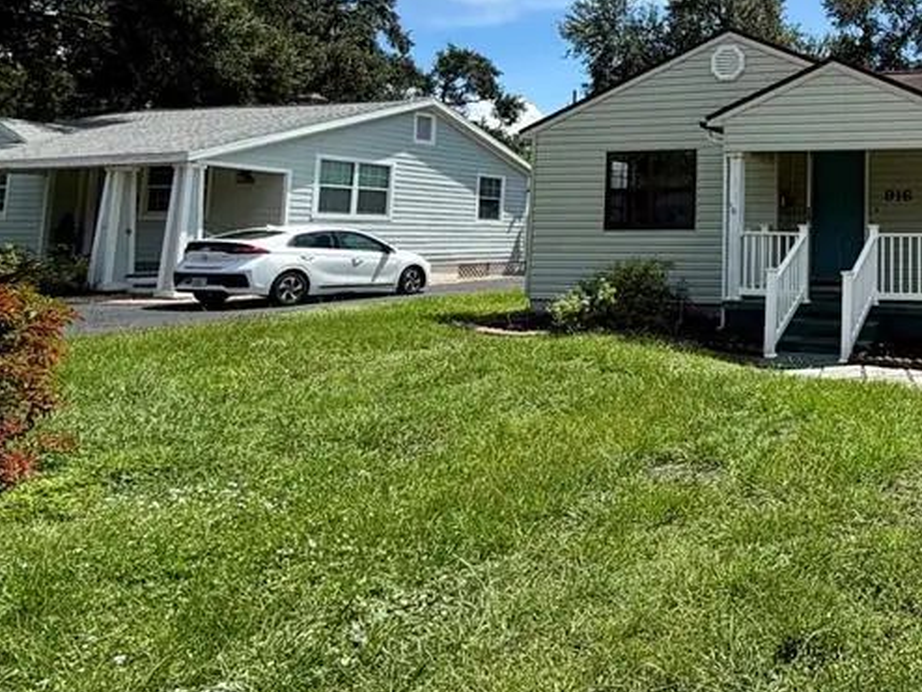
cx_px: 894
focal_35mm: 29
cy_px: 162
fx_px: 773
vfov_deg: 46.3
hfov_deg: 51.2
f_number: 2.2
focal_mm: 2.22
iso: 20
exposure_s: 1/1068
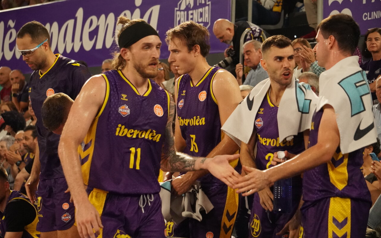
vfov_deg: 10.2
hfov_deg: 16.2
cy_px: 117
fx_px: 1339
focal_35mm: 129
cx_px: 190
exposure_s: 1/1600
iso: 6400
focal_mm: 84
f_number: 5
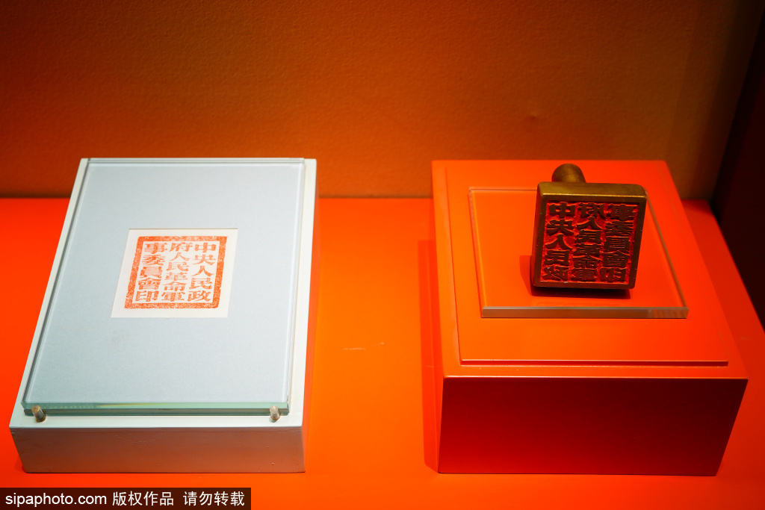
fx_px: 850
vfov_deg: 33.4
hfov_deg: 48.5
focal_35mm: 40
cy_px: 255
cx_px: 382
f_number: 4.5
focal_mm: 40
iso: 1000
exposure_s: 1/30
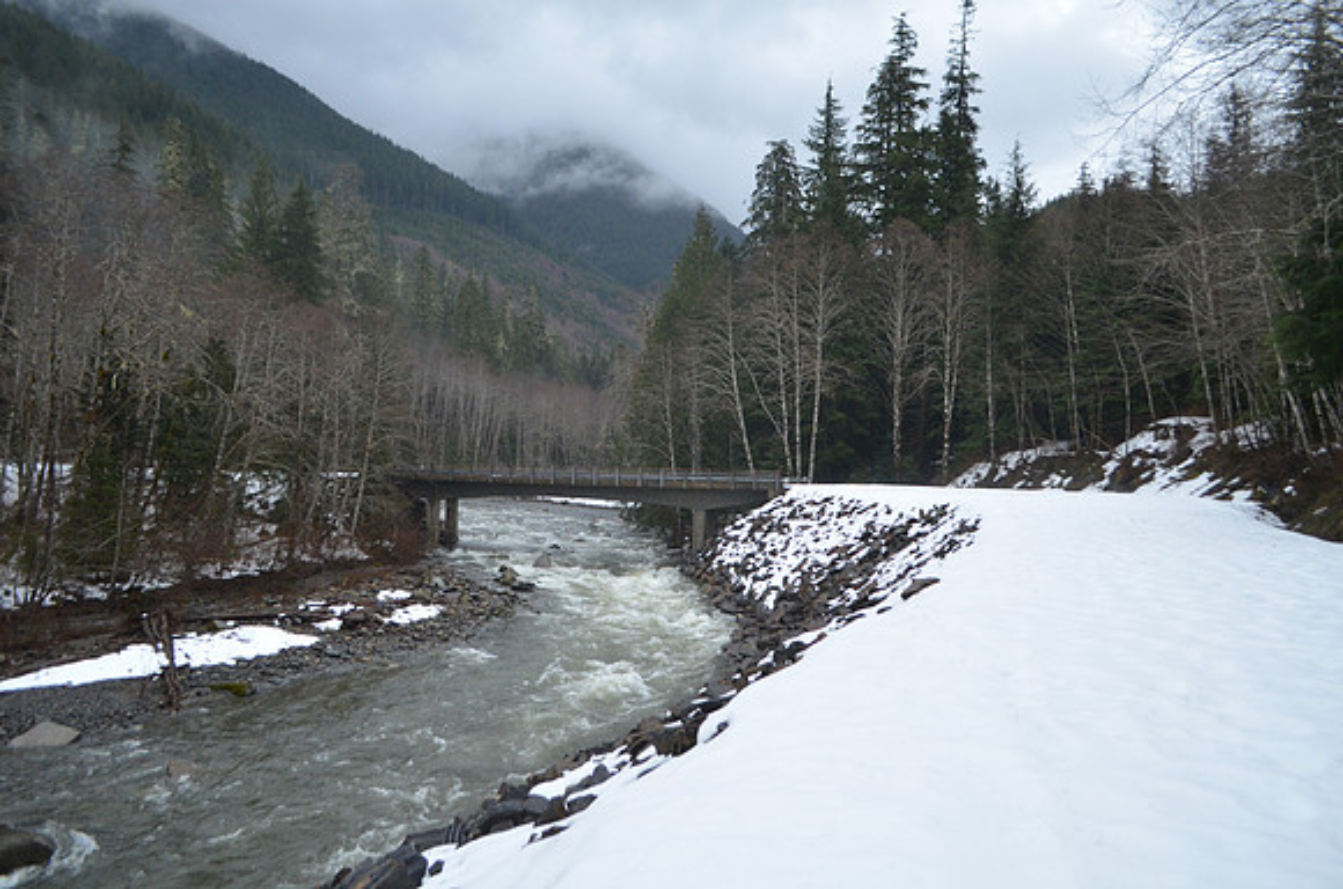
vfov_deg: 47.7
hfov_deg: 67.5
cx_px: 672
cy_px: 444
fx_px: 1005
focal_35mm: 27
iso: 800
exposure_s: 1/2000
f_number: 4
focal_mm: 18
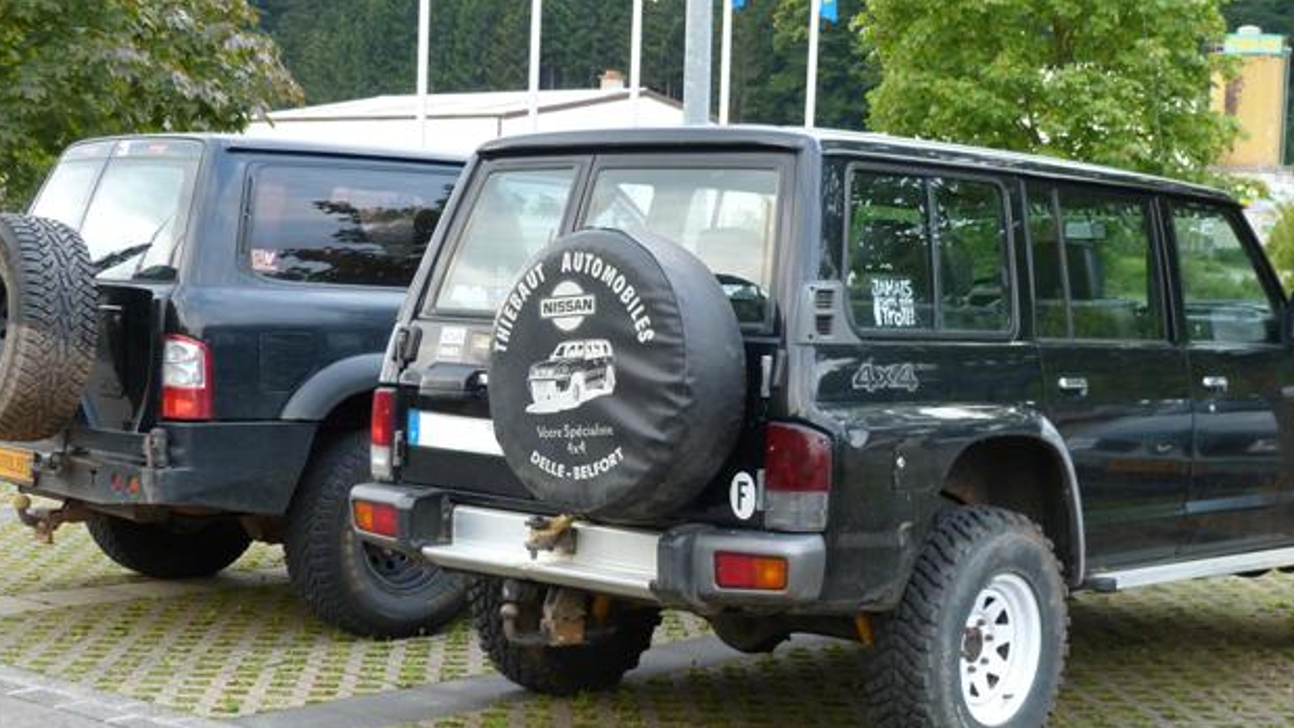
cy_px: 425
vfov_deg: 19.4
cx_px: 707
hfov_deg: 33.8
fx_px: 2127
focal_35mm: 62
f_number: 3.2
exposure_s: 1/60
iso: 200
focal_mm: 7.9
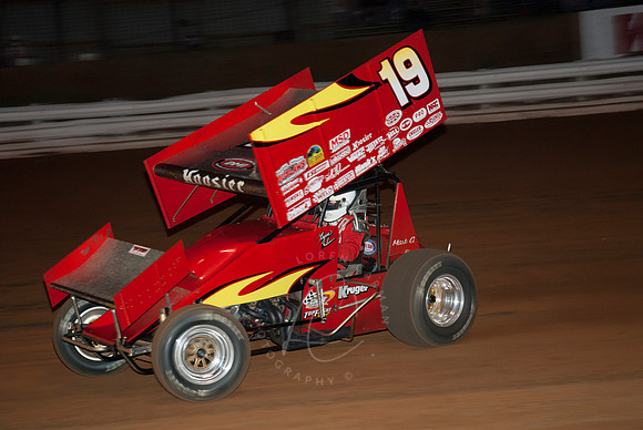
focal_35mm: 82
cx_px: 322
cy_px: 215
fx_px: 1475
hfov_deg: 24.6
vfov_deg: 16.6
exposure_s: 1/160
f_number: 4.5
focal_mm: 55
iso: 250
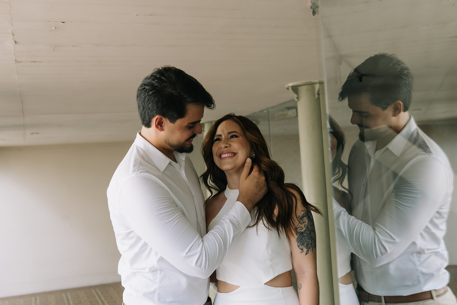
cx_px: 228
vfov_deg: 29.9
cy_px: 152
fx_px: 571
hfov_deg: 43.6
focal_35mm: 45
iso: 250
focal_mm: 30
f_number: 2.8
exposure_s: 1/200
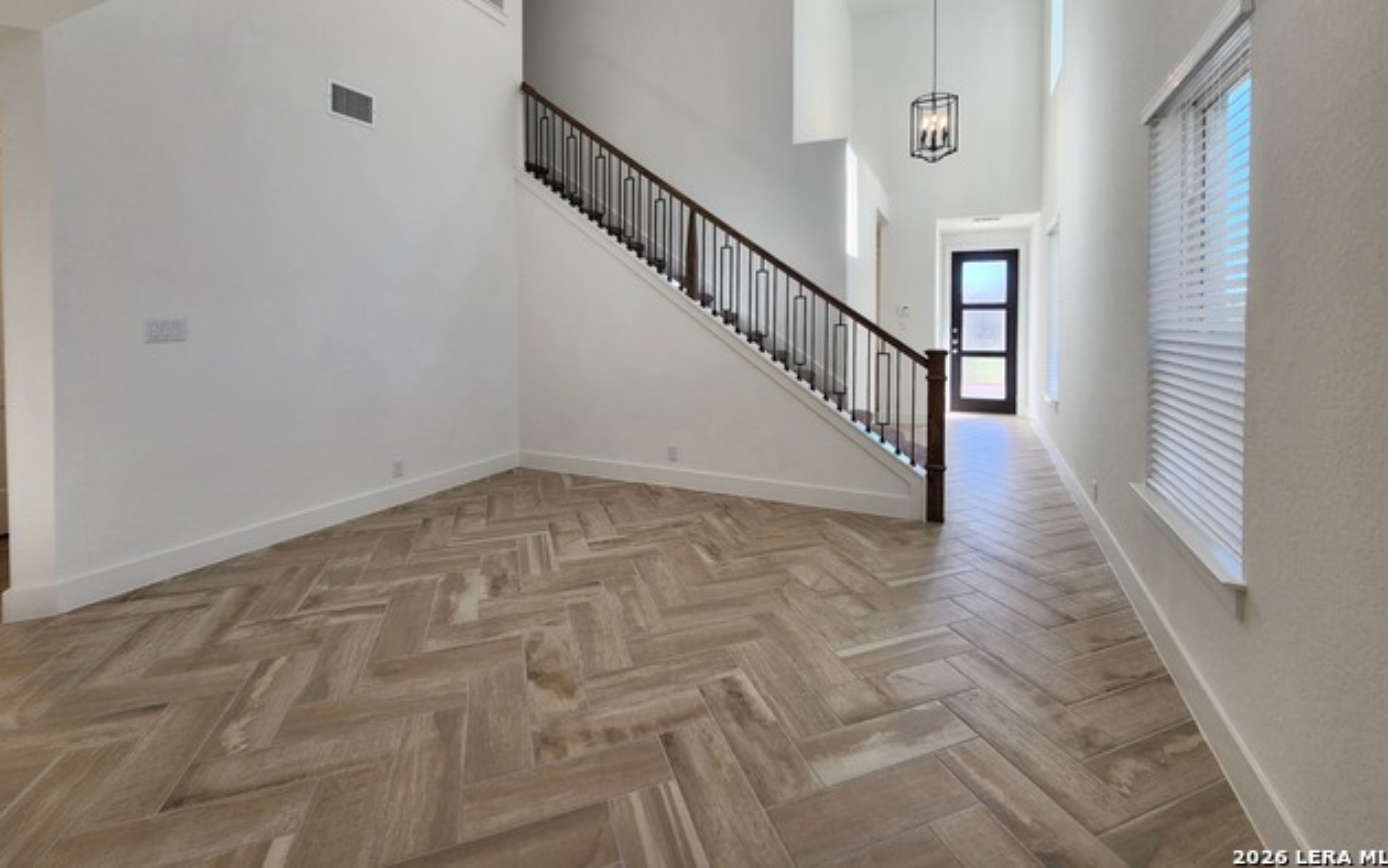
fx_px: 530
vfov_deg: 77.6
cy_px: 341
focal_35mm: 14
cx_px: 703
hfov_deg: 105.3
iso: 64
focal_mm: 2.2
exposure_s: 1/120
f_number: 2.2
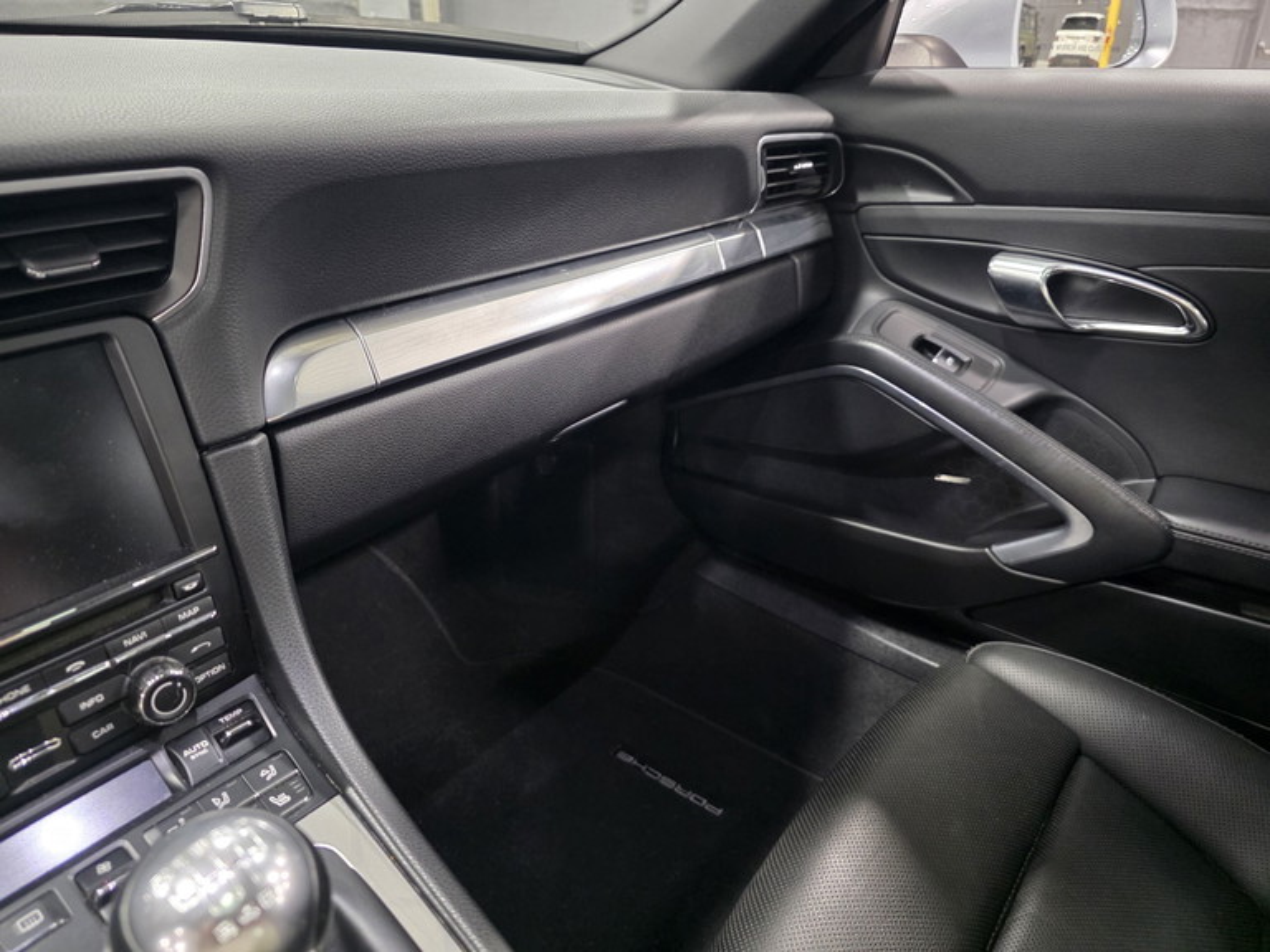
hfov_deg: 73.9
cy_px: 476
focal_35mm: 23
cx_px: 635
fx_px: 844
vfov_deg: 58.9
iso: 1600
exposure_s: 1/40
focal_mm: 6.3
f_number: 1.7
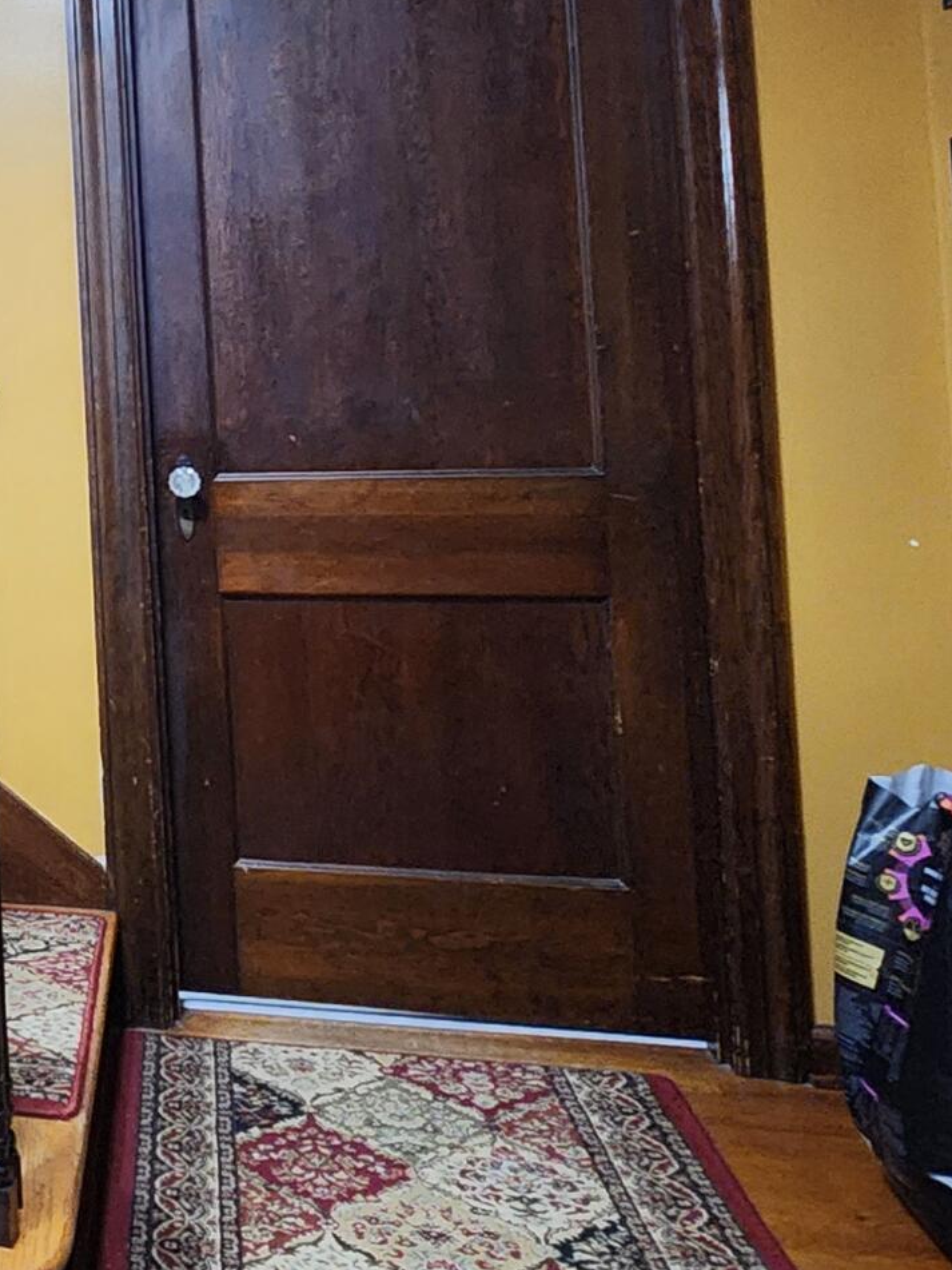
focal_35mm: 41
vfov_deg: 44.5
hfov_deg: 26.8
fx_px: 1504
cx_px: -419
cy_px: 339
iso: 640
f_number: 2.2
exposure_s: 1/30
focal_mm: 2.2
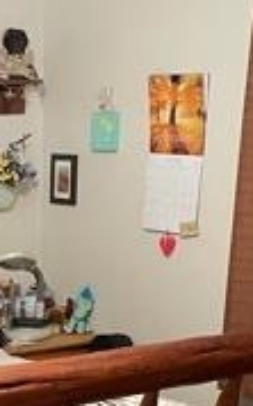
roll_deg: -0.7
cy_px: 429
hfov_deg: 13.0
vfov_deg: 20.2
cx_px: -11
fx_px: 1094
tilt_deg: -14.1
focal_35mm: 99
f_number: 1.6
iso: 500
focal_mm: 4.2
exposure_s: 1/30
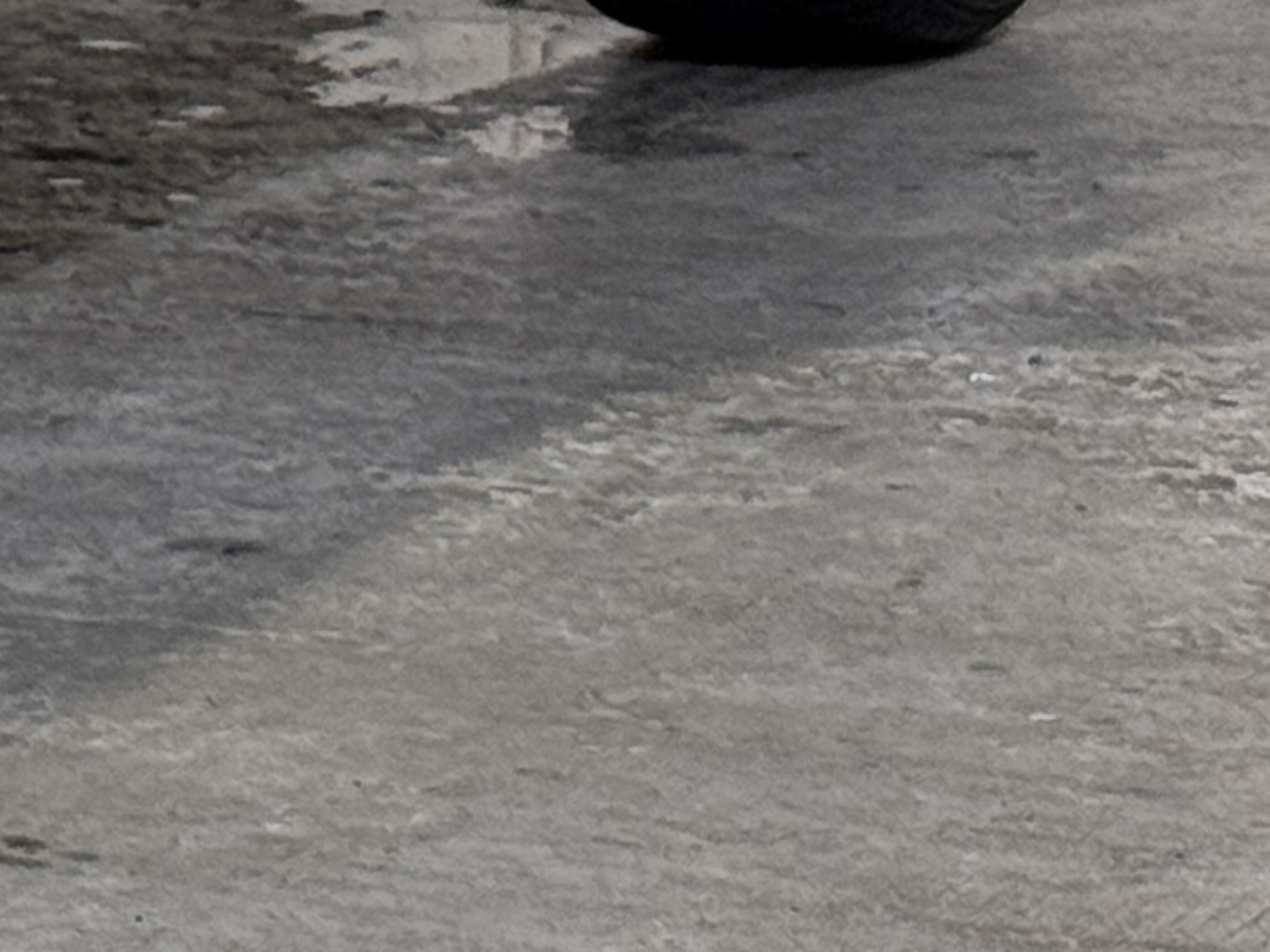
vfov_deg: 5.6
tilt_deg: +0.2
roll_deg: +1.1
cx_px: -1978
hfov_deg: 7.2
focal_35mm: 255
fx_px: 9354
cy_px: -1235
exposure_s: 1/60
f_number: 1.78
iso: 64
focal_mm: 6.76
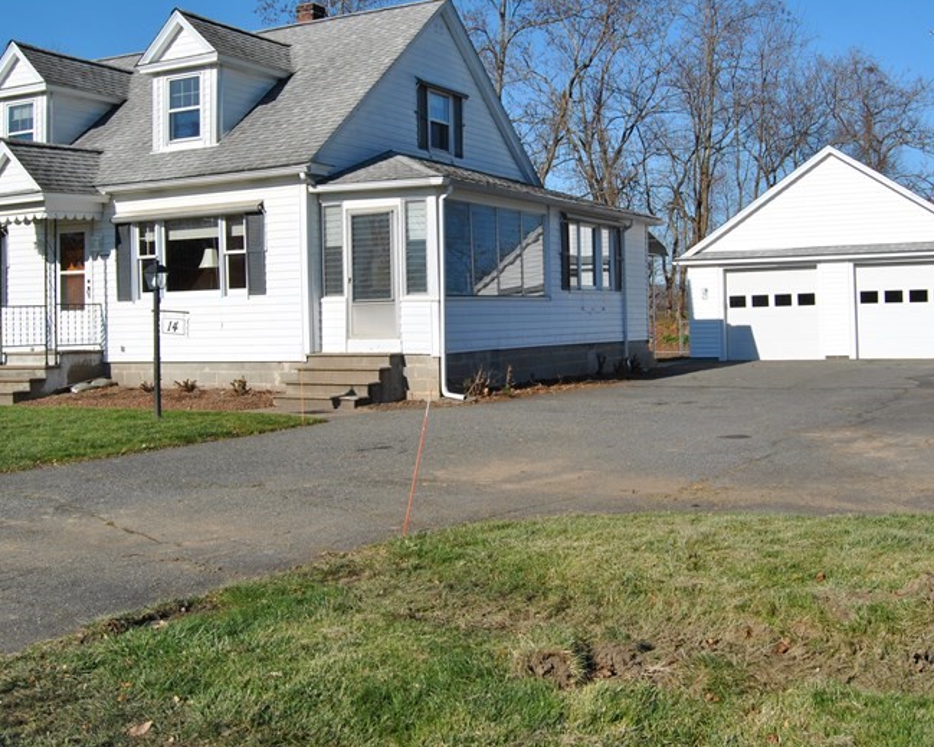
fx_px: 1106
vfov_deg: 37.2
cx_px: 484
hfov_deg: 45.8
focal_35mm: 40
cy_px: 296
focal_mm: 18
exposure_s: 1/320
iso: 100
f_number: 9
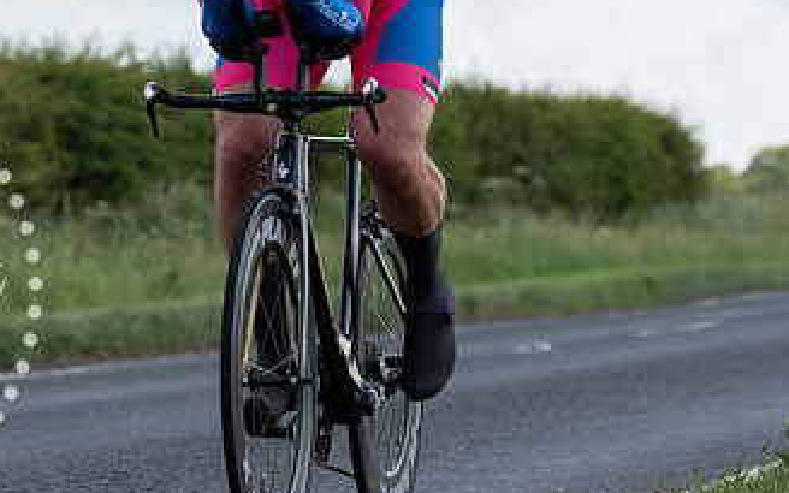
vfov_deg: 5.6
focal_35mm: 234
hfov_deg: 9.0
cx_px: 232
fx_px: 5032
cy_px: 150
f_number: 3.5
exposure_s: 1/1000
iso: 100
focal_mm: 76
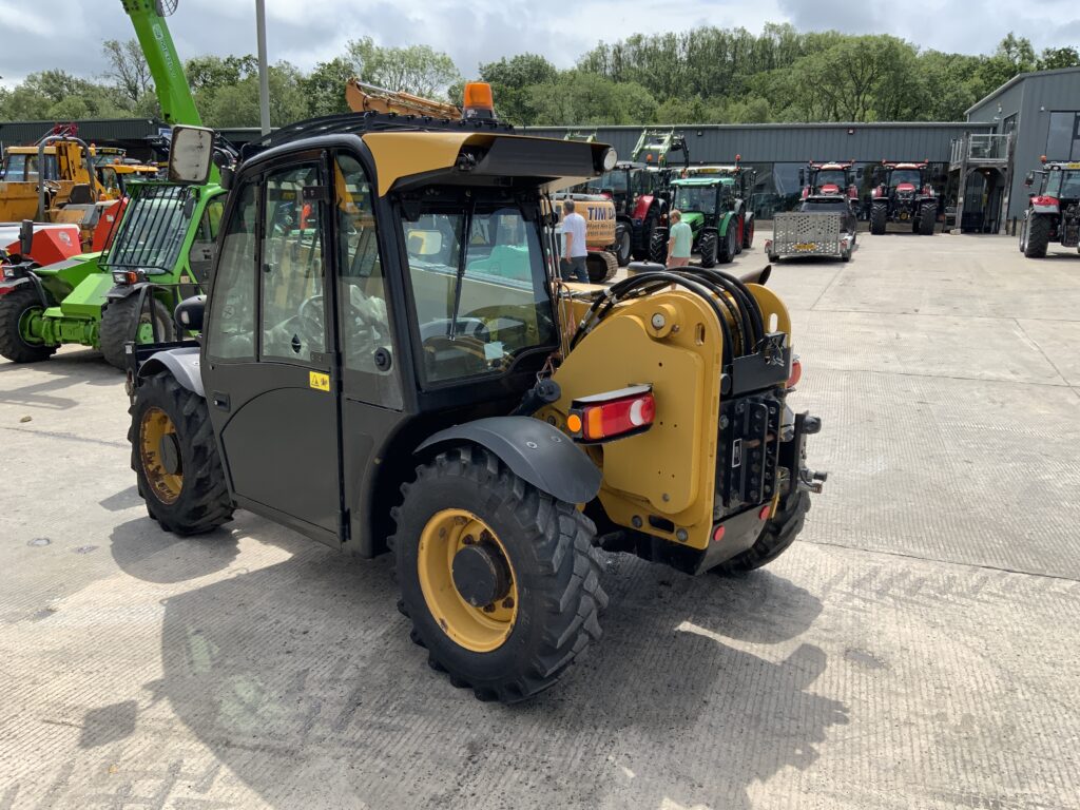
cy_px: 405
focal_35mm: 29
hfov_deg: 61.7
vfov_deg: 48.2
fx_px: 905
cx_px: 540
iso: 16
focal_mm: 3
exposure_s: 1/1490
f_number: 1.8
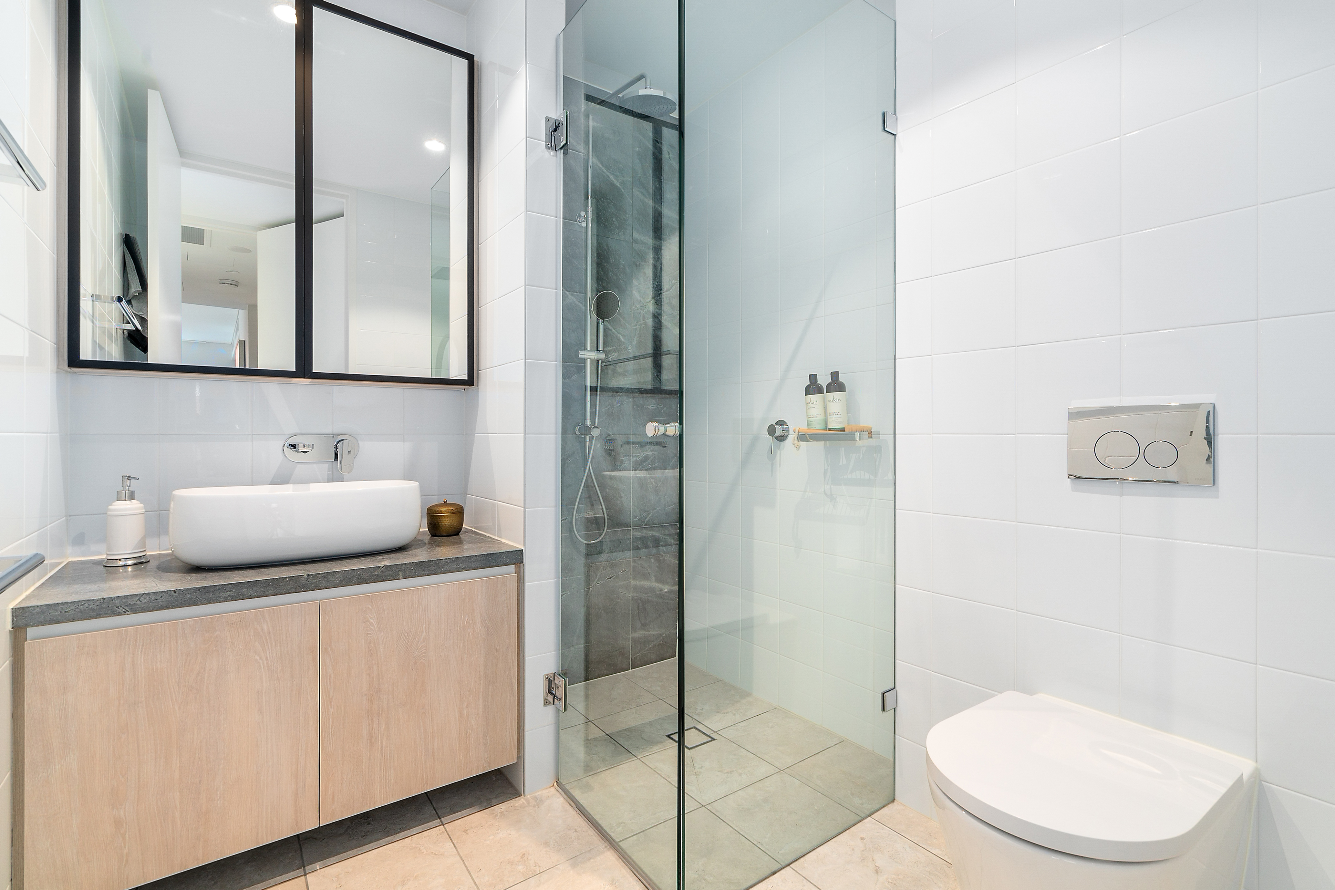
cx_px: 668
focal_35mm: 16
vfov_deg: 73.7
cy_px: 445
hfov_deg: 96.7
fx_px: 593
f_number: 11
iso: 400
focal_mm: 16
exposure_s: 1/10
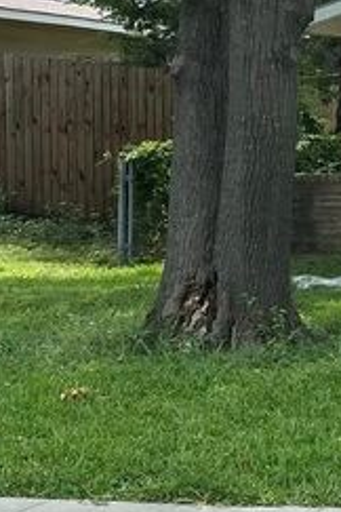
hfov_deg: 9.5
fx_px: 1620
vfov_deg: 17.9
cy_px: 200
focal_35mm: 114
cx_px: 1004
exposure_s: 1/1543
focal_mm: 4.25
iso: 32
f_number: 1.8
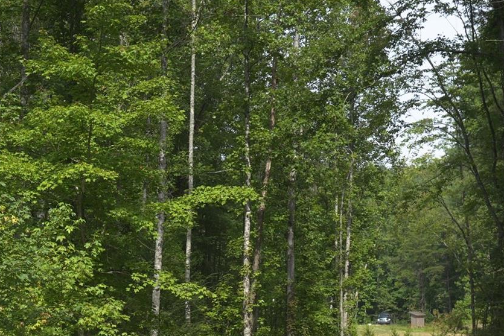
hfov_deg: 19.6
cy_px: 401
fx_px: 1442
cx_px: 98
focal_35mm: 103
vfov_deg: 13.0
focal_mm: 28
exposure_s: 1/640
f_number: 3.5
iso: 100
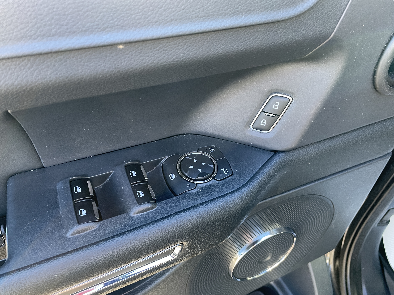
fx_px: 296
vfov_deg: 53.1
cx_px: 197
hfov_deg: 67.3
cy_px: 148
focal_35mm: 26
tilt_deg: -47.1
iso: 125
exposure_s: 1/95
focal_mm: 4.2
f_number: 1.6
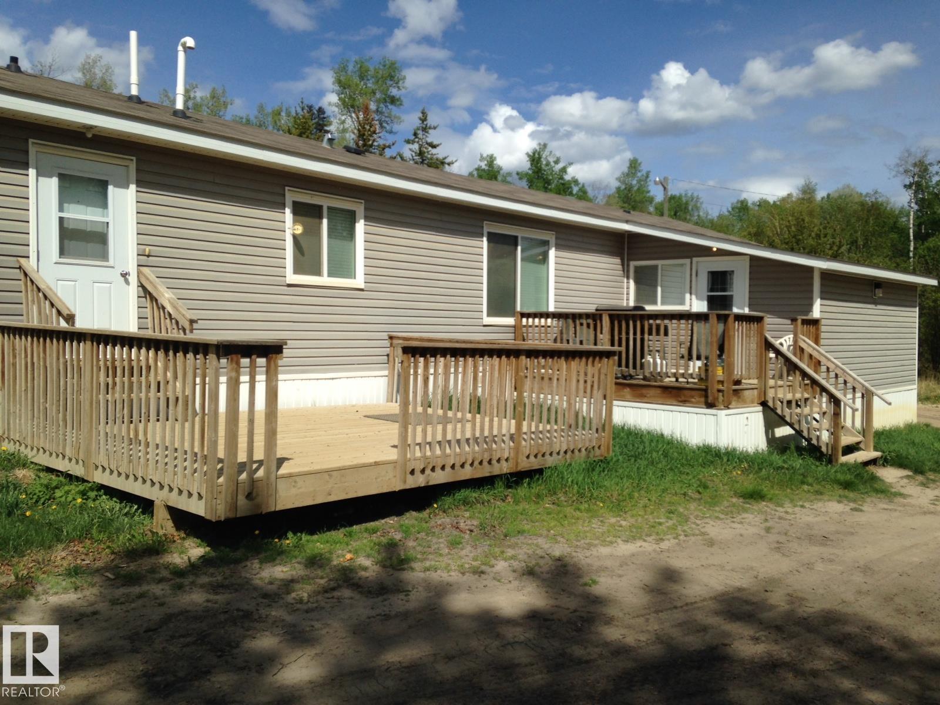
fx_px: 896
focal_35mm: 33
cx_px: 470
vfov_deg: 42.9
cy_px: 352
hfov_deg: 55.4
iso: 50
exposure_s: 1/2857
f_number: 2.4
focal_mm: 4.12
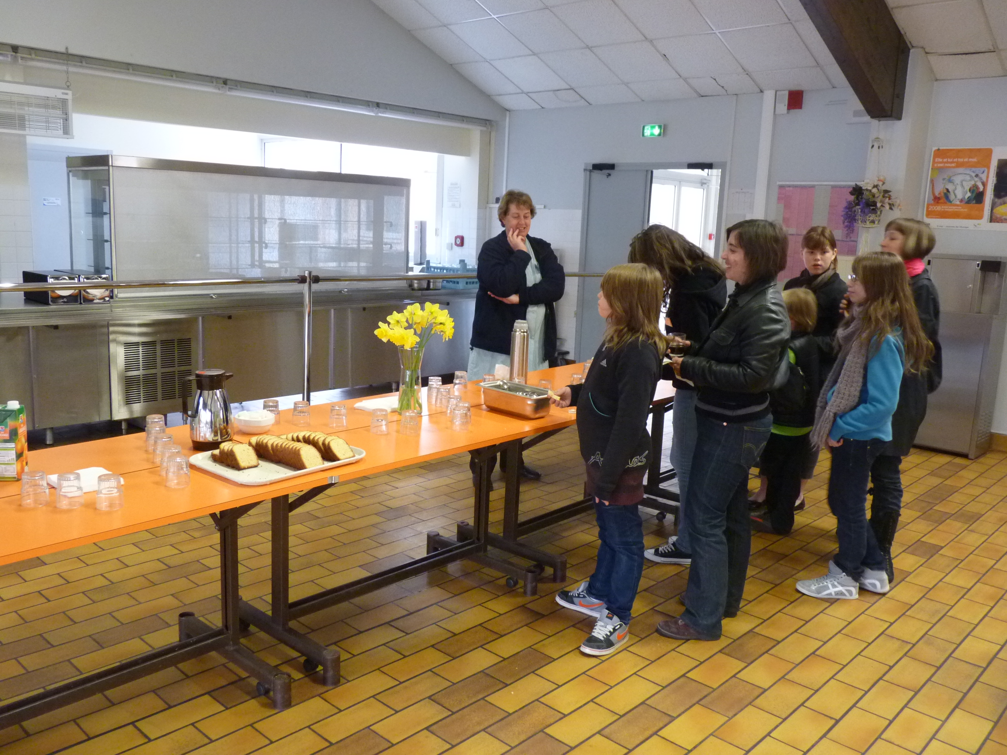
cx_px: 504
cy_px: 378
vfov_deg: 48.2
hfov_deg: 61.7
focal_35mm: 29
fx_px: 844
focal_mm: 5.2
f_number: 2.8
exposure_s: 1/13
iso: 400
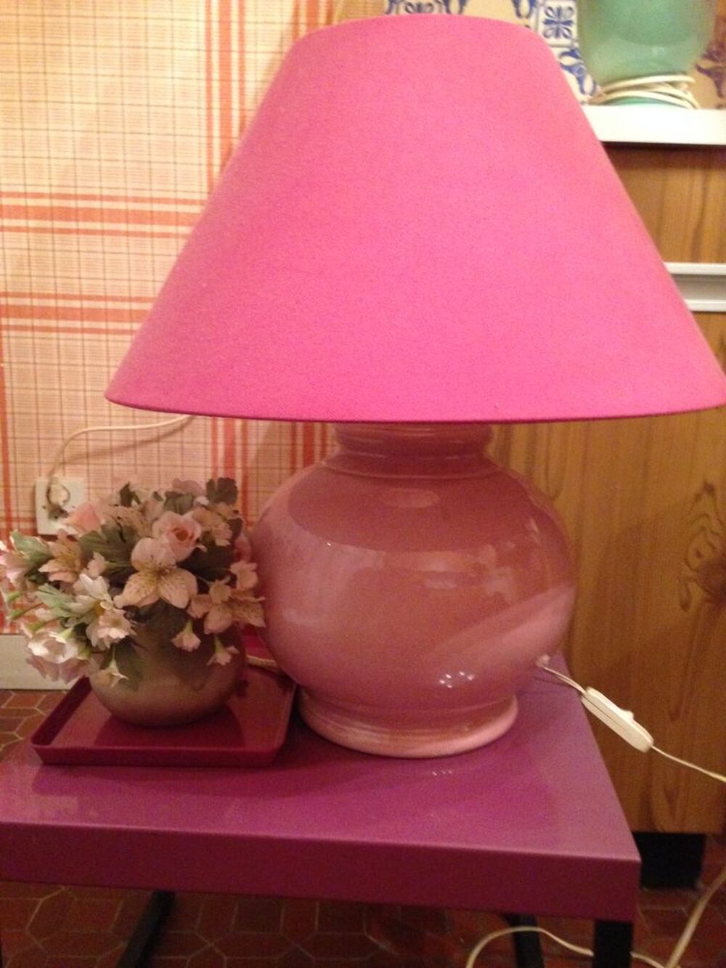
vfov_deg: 55.3
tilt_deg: -8.7
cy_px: 484
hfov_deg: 43.0
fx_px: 923
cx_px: 363
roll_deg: -1.8
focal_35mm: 33
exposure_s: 1/15
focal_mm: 4.12
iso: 640
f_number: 2.4
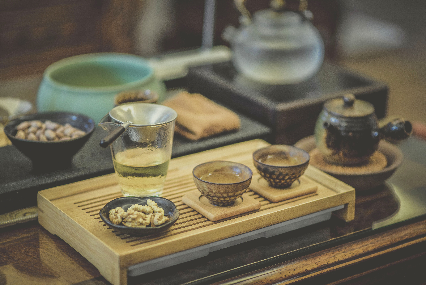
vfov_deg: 16.1
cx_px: 213
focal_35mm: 85
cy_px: 142
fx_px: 1006
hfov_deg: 23.9
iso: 1600
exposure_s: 1/60
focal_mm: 85
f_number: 2
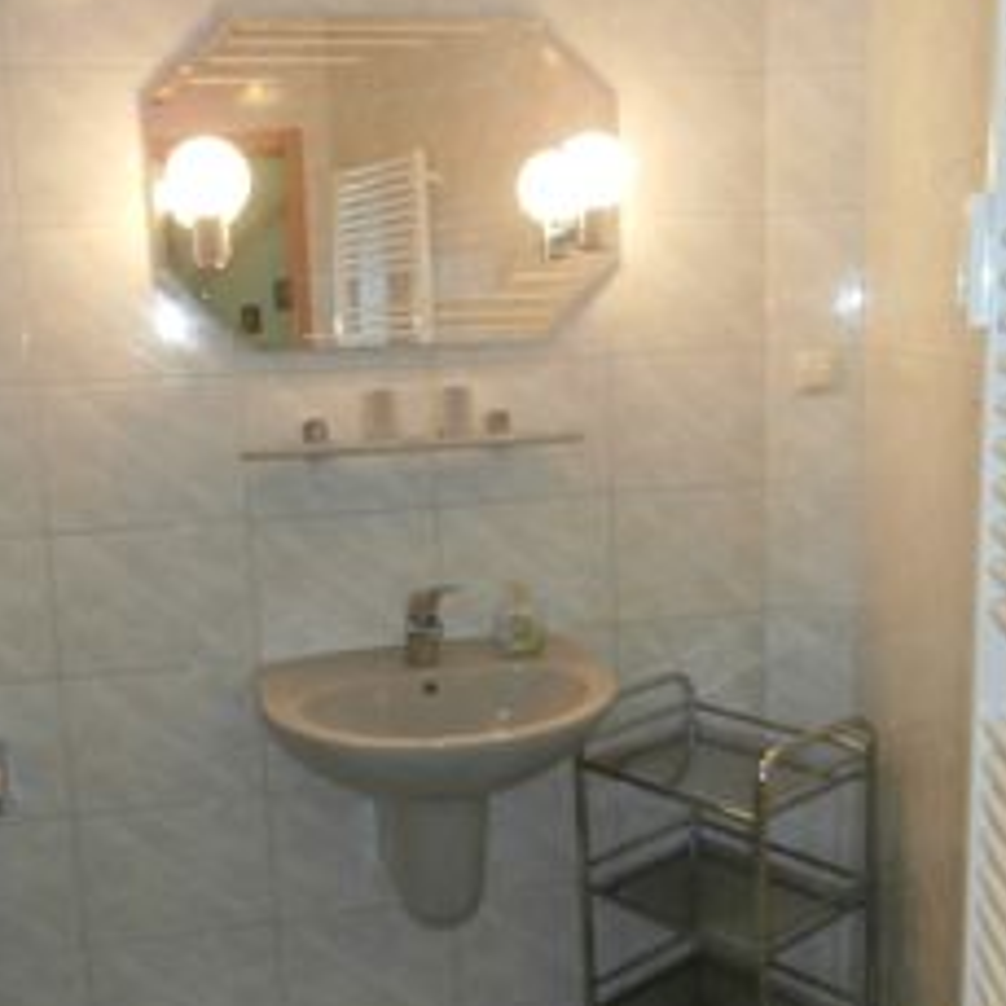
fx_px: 1217
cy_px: 536
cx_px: 444
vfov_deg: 44.9
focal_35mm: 37
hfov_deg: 44.8
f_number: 3
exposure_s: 1/30
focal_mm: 4.2
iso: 200
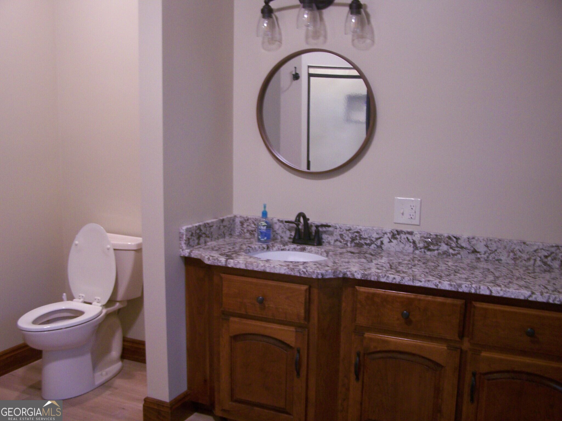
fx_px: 617
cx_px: 281
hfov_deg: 49.0
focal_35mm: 38
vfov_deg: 37.7
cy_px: 210
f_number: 2.8
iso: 160
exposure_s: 1/8
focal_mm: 6.3
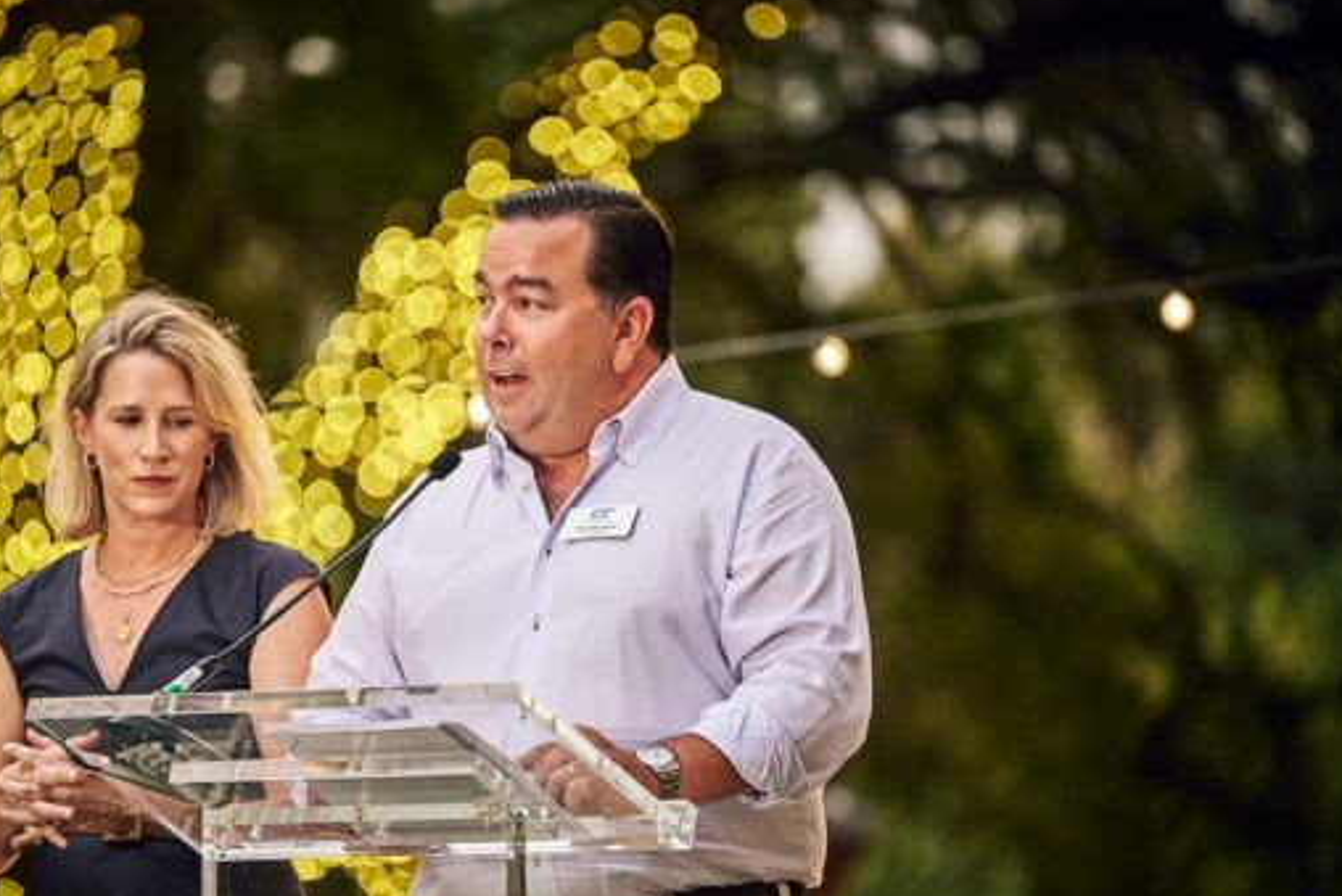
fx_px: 8800
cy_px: 465
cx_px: 563
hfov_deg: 8.7
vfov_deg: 5.8
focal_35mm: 236
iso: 2000
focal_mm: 200
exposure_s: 1/500
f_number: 2.8
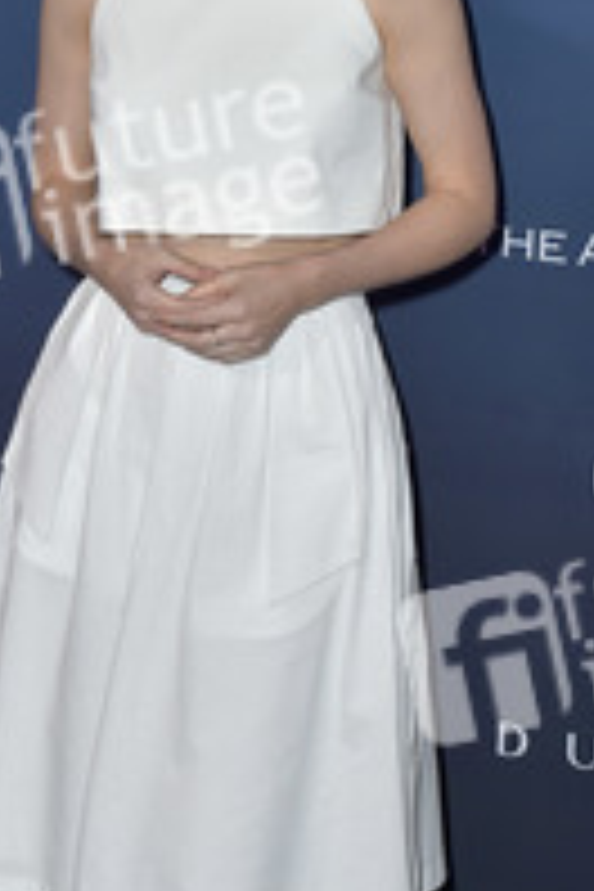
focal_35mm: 97
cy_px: 414
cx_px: 223
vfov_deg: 21.0
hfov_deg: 14.1
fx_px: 2401
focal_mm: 48
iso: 250
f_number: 5.6
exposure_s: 1/250
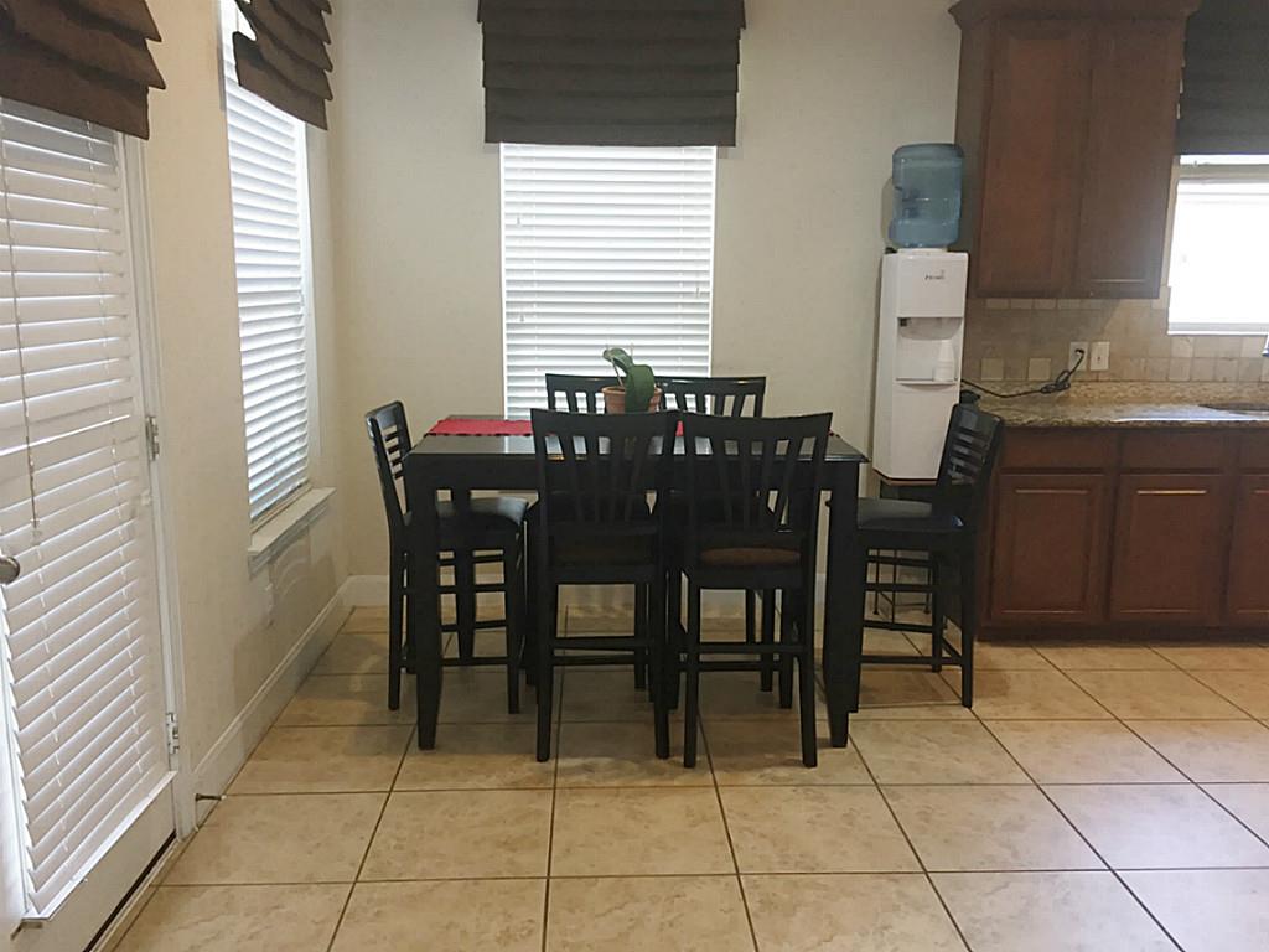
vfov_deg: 48.2
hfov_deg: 61.7
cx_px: 634
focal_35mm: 29
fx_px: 1063
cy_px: 476
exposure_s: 1/30
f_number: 2.2
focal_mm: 4.15
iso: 80
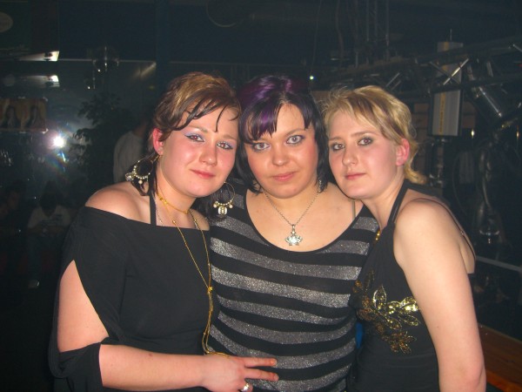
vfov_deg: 37.7
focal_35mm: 38
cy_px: 196
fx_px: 573
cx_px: 261
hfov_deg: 49.0
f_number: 2.8
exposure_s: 1/60
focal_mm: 7.9
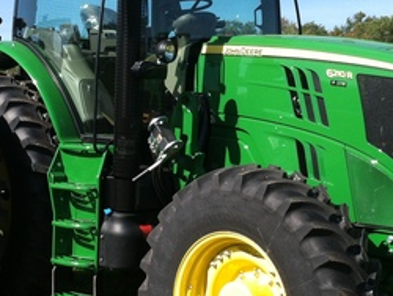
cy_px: 151
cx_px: 195
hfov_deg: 25.6
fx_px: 864
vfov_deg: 19.4
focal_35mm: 76
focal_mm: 3.85
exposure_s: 1/750
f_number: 2.8
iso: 80
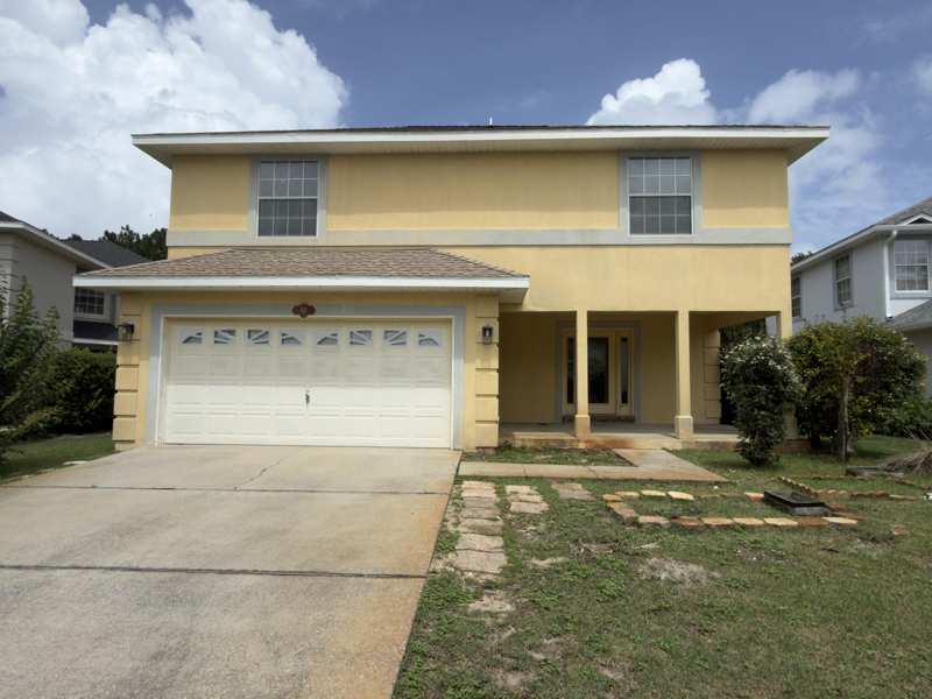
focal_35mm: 20
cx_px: 466
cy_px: 350
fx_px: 538
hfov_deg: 81.7
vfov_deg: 66.0
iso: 16
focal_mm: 2.22
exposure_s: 1/1256
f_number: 2.2
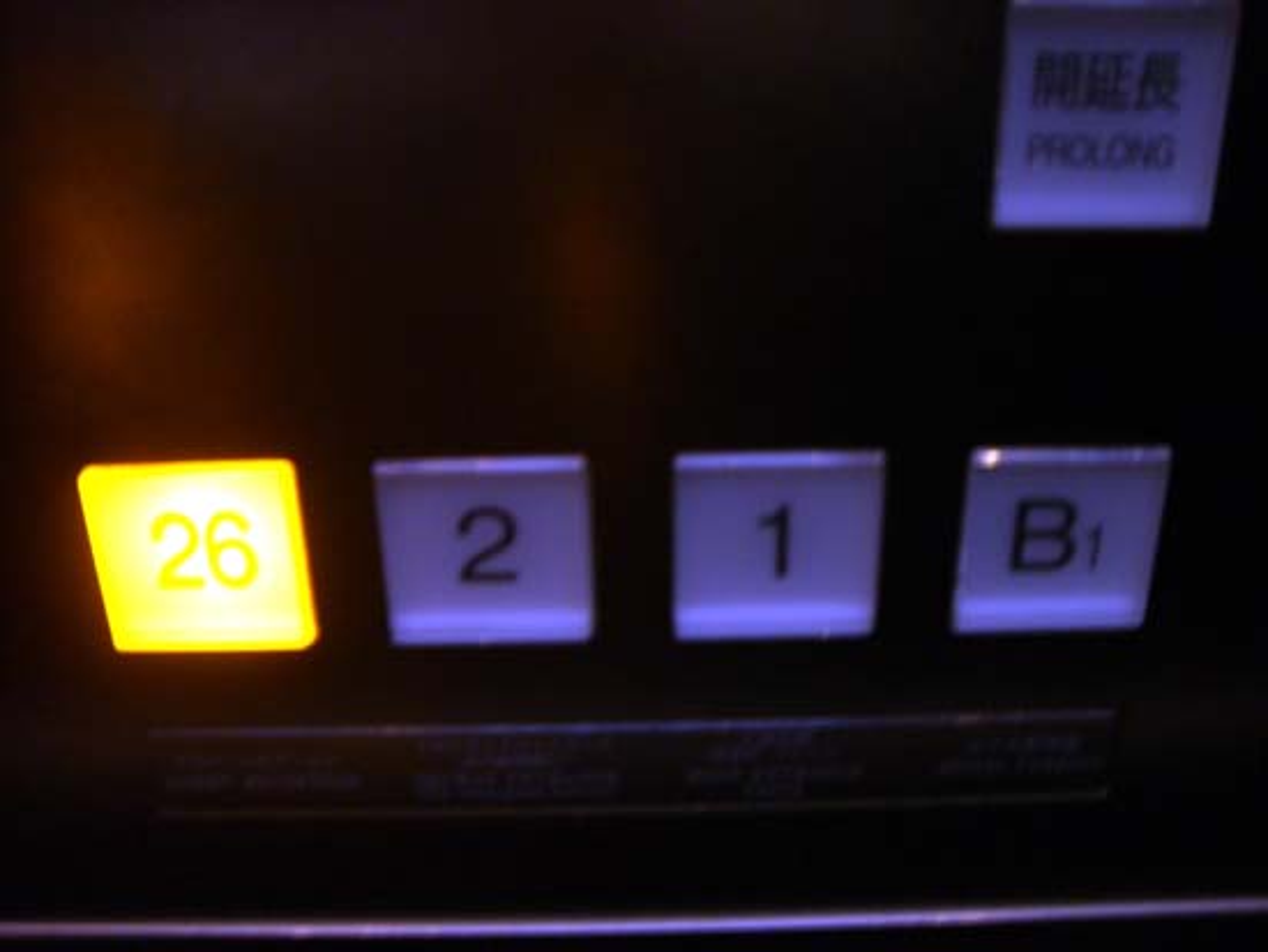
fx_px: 1393
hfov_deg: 49.0
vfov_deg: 37.7
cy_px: 476
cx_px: 634
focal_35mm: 38
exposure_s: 1/8
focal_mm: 6.2
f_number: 2.7
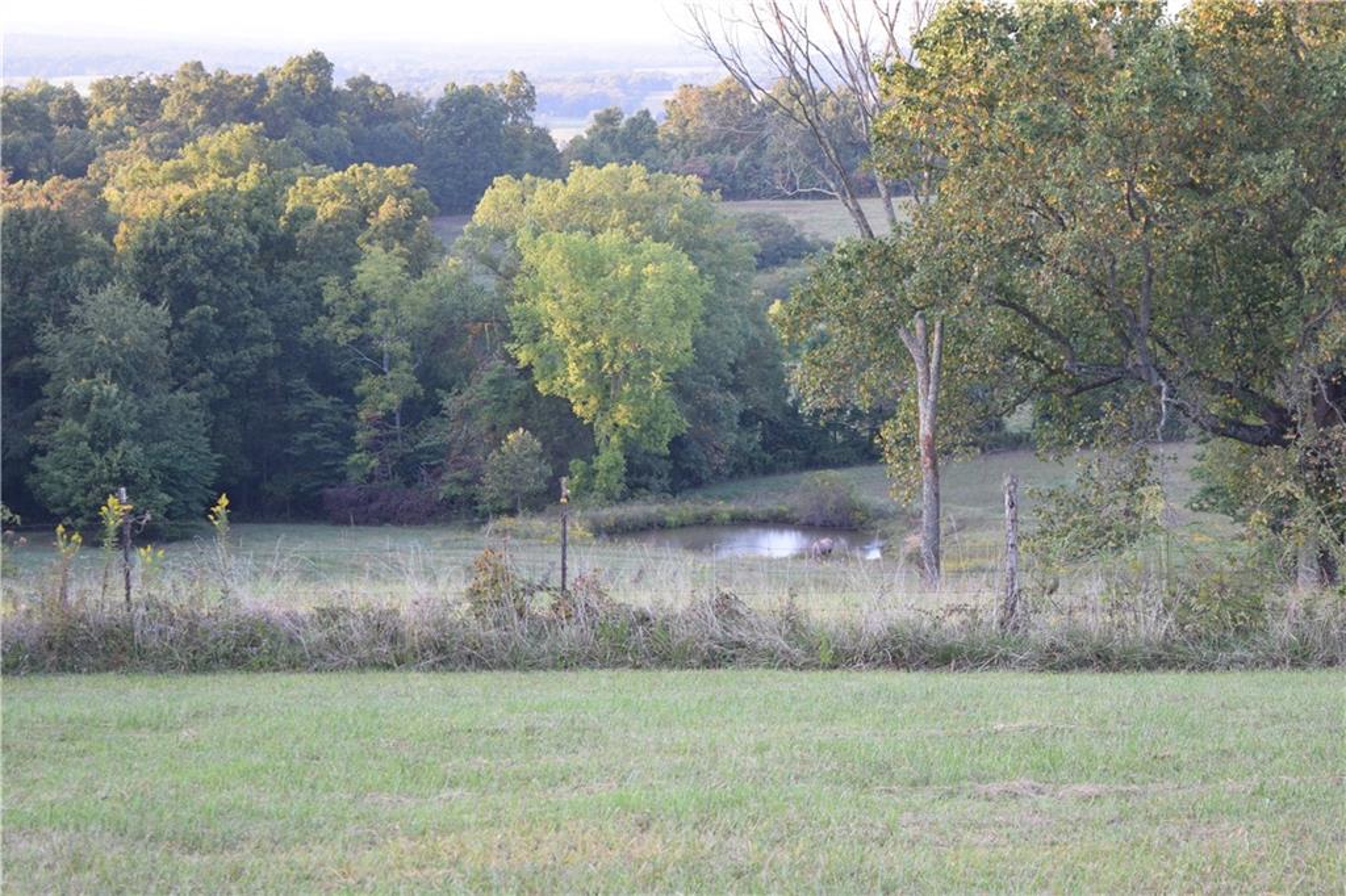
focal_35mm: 82
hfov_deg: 24.6
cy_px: 448
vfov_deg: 16.5
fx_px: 3083
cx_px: 673
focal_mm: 55
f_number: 5.6
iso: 400
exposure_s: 1/80
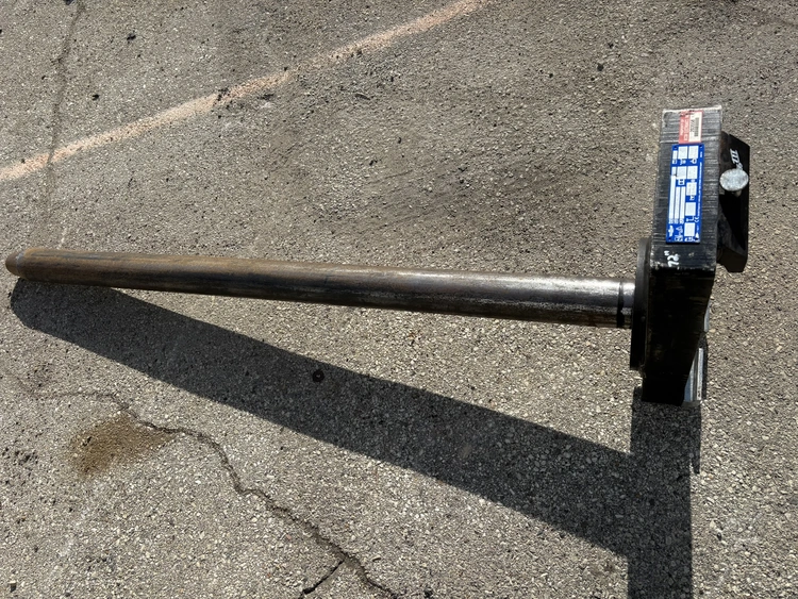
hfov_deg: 67.3
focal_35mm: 26
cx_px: 399
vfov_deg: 53.1
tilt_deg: -63.0
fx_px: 600
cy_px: 300
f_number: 1.6
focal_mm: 5.96
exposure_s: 1/5348
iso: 64
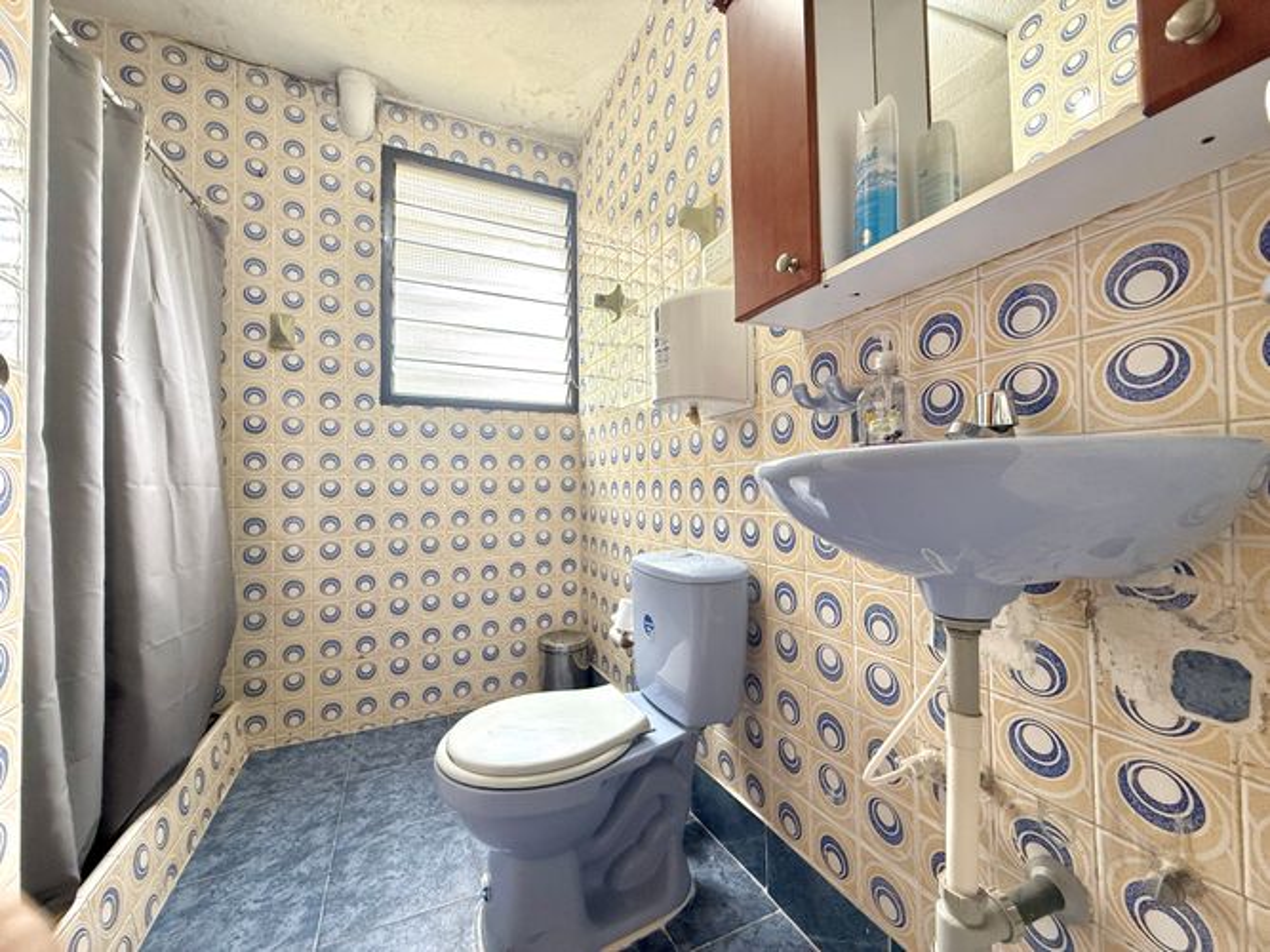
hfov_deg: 102.1
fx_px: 514
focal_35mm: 14
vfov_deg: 85.7
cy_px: 476
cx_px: 635
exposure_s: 1/99
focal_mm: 2.22
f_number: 2.2
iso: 320
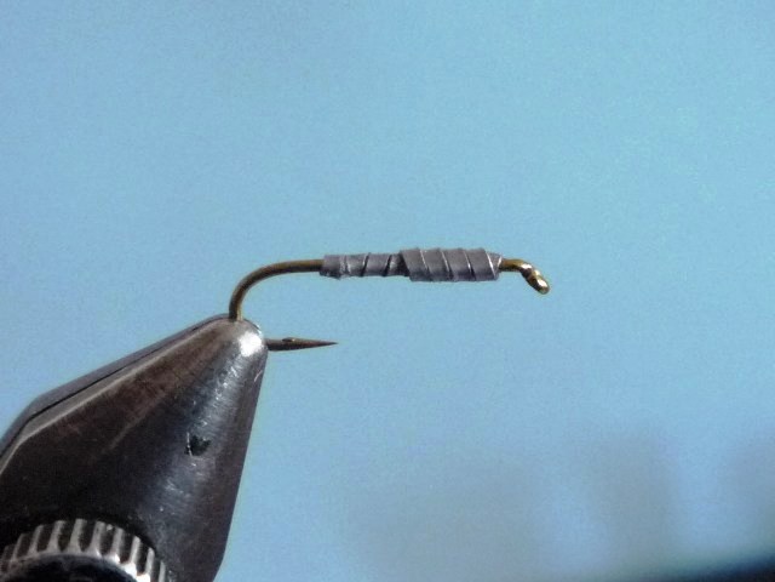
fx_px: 672
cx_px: 388
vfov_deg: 46.8
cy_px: 291
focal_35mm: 30
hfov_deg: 60.0
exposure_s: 1/25
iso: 400
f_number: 3.3
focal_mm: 5.2
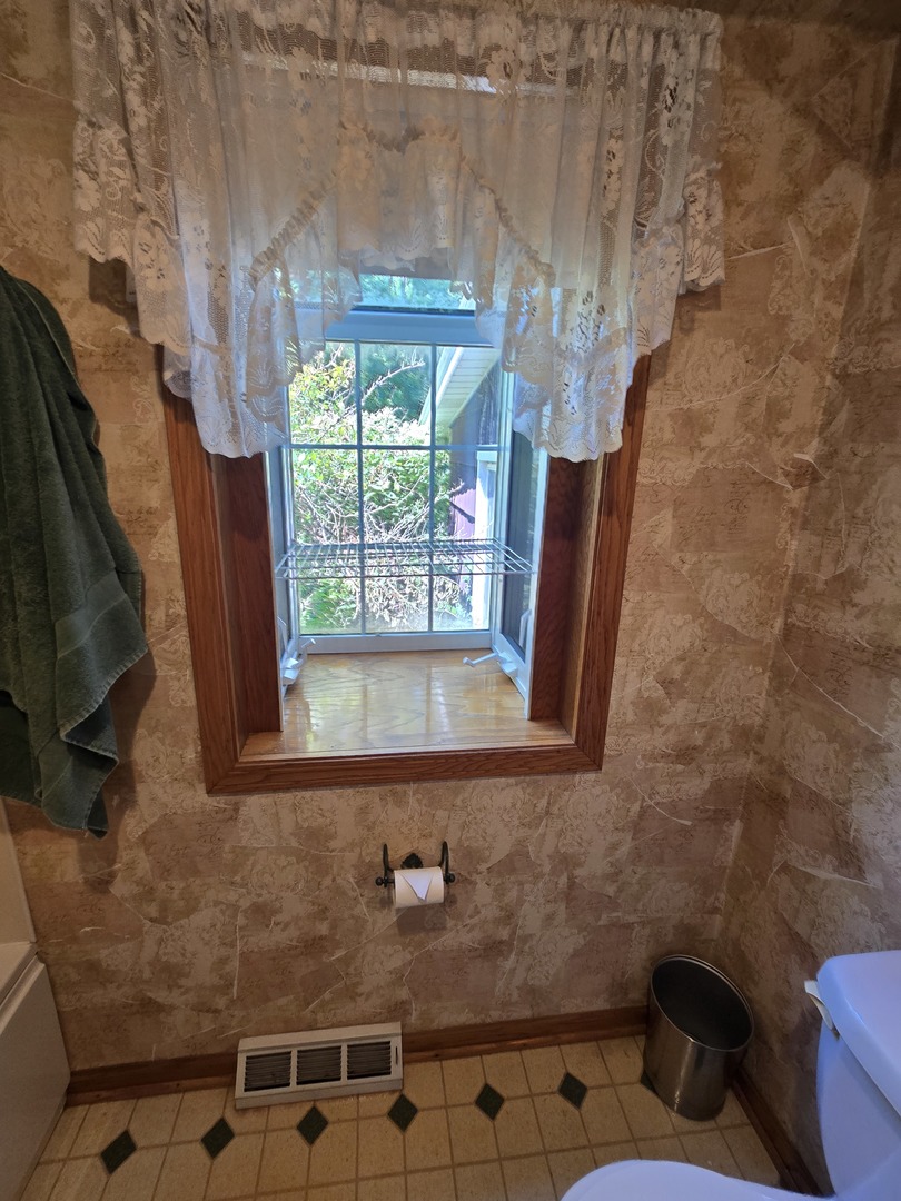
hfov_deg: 89.9
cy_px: 600
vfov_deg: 106.2
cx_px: 450
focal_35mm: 13
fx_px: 451
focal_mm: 2.2
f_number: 2.2
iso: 100
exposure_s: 1/60
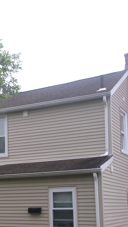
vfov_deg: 34.9
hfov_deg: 19.6
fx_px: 356
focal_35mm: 59
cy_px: 163
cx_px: -8
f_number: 3.9
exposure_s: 1/90
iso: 100
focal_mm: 5.1
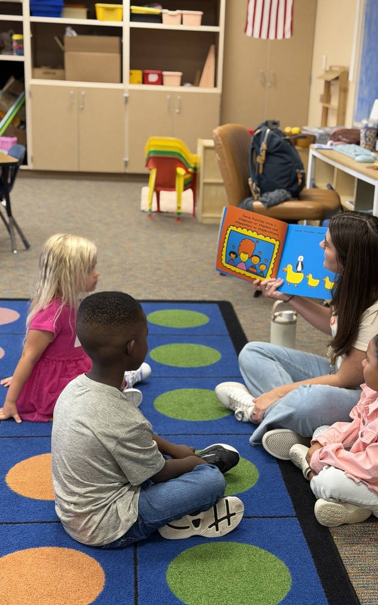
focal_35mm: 51
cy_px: 302
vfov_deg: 39.6
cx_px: 224
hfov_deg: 25.3
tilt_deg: -16.7
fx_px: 841
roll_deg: -2.7
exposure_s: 1/60
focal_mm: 6.76
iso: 125
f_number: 1.78
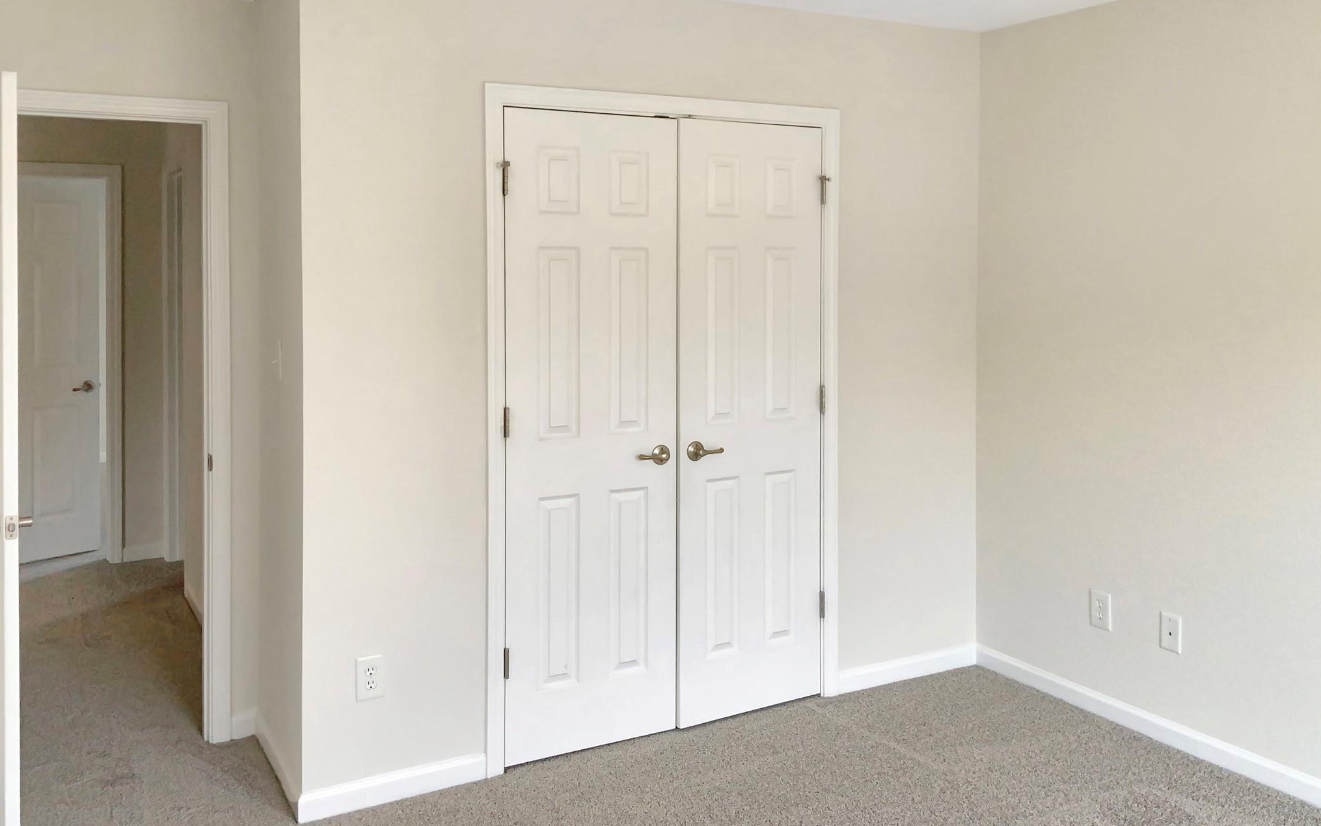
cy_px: 453
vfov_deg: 40.6
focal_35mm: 31
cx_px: 664
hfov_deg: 61.2
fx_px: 1116
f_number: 1.8
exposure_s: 1/122
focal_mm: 3
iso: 50
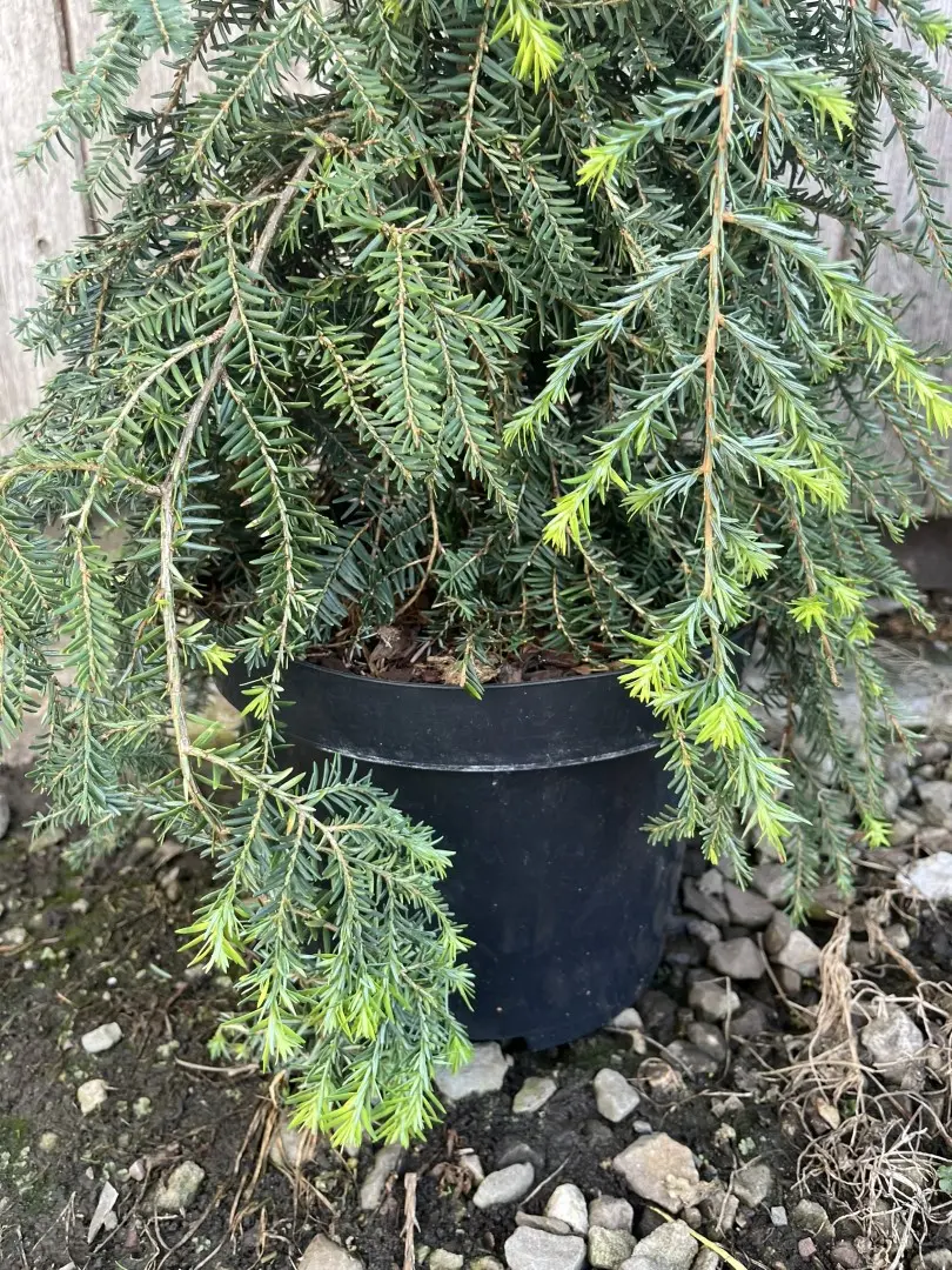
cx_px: 476
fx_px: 953
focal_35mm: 26
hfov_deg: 53.1
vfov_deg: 67.3
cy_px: 635
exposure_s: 1/129
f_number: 1.6
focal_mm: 5.1
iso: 32
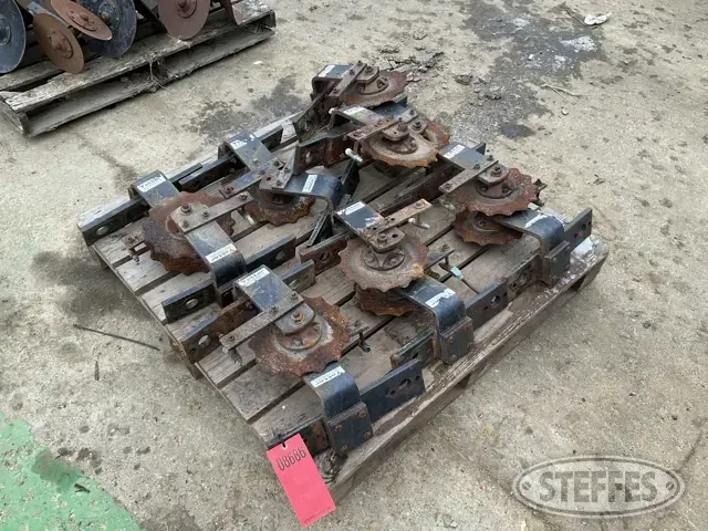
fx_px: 593
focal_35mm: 29
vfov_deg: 48.2
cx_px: 354
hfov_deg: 61.7
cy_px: 266
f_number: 1.8
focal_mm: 3
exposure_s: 1/172
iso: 20
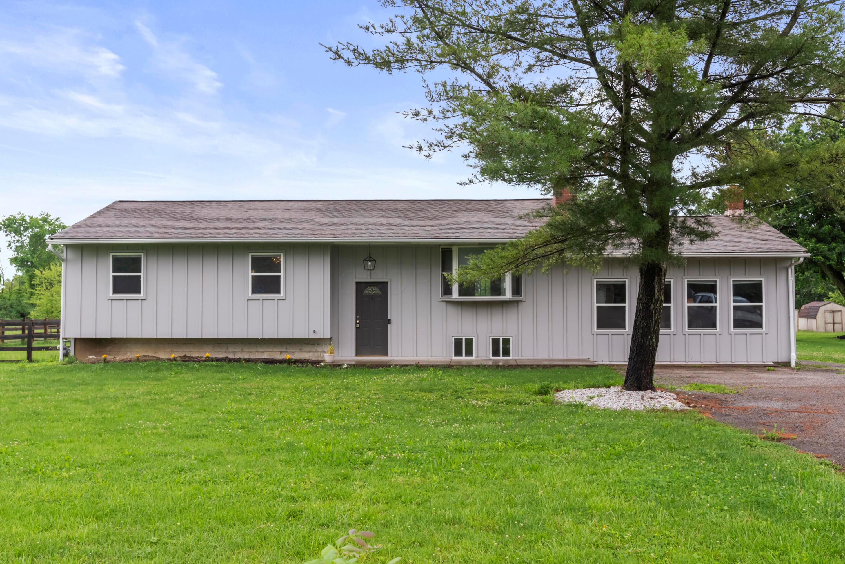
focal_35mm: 36
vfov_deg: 36.9
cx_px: 422
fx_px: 845
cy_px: 282
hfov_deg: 53.1
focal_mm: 36
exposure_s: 1/500
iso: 640
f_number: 8
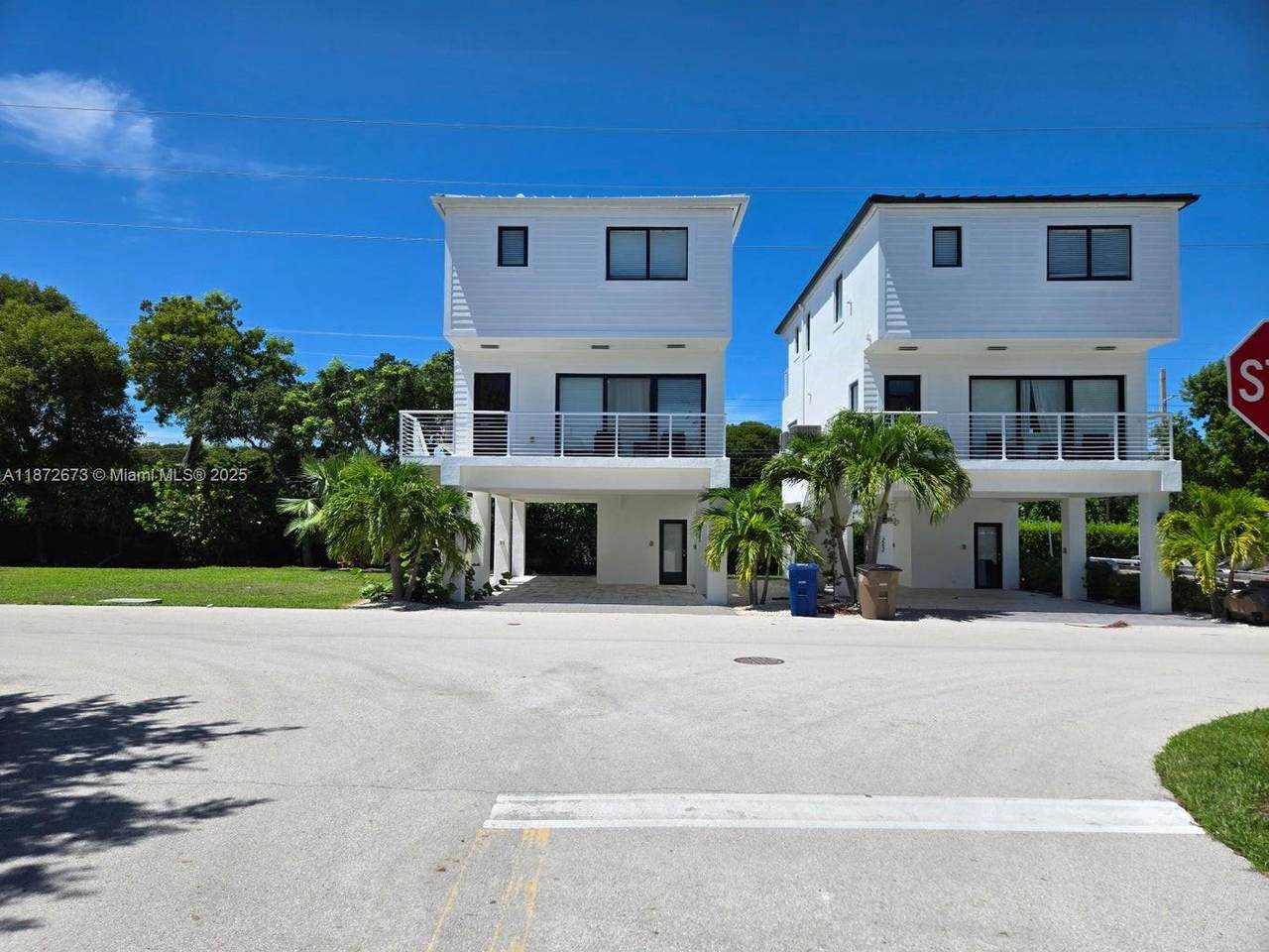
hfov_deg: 73.9
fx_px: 843
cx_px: 634
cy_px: 476
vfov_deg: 58.9
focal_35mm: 23
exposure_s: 1/3084
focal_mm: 5.4
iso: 25
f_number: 1.8
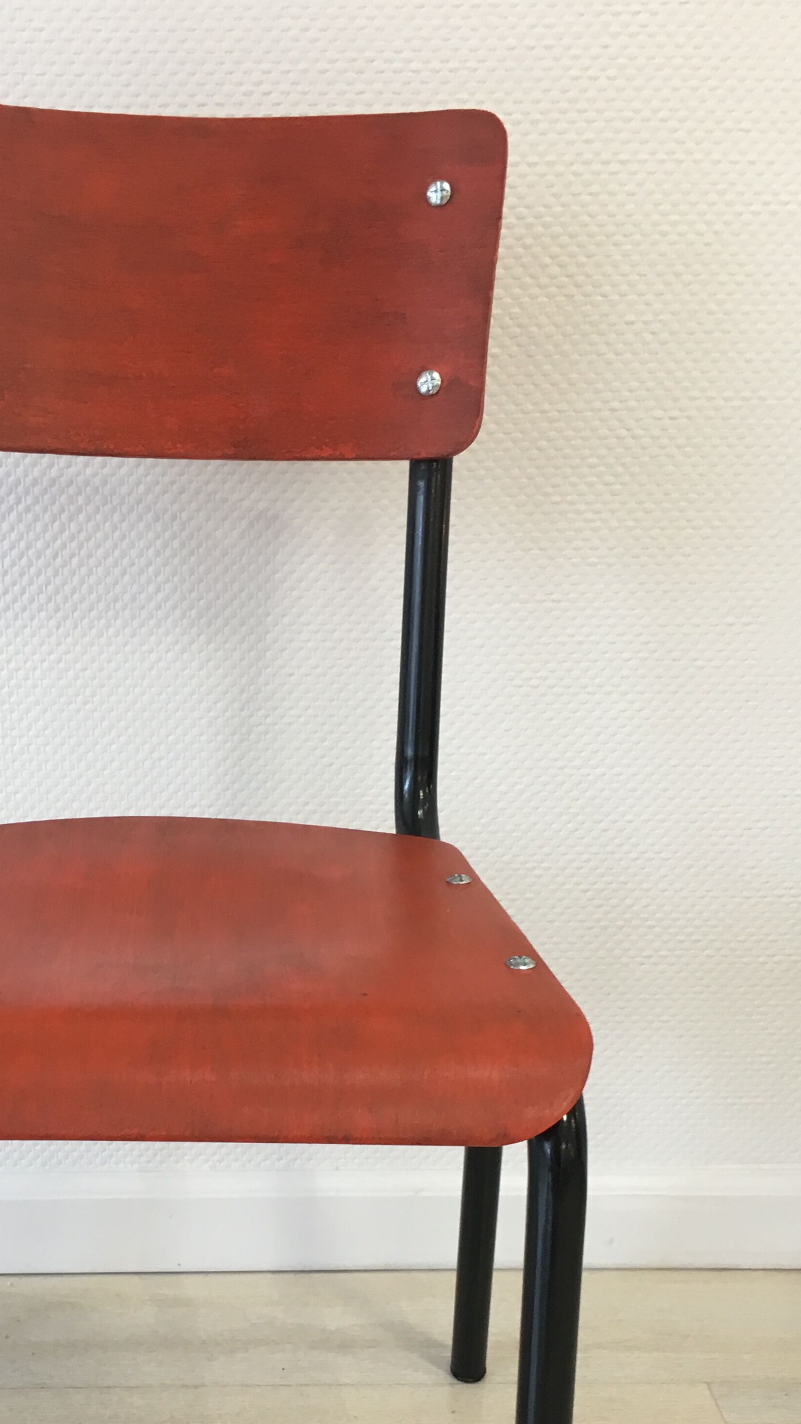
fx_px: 1661
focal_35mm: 44
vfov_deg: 45.5
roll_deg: +0.9
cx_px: 246
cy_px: 982
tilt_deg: -22.4
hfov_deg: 26.9
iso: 80
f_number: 2.2
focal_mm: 4.15
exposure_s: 1/33
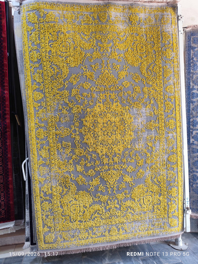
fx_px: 175
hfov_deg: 58.9
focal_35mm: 23
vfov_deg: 73.9
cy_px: 132
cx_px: 99
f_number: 1.65
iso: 640
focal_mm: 6.19
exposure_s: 1/100
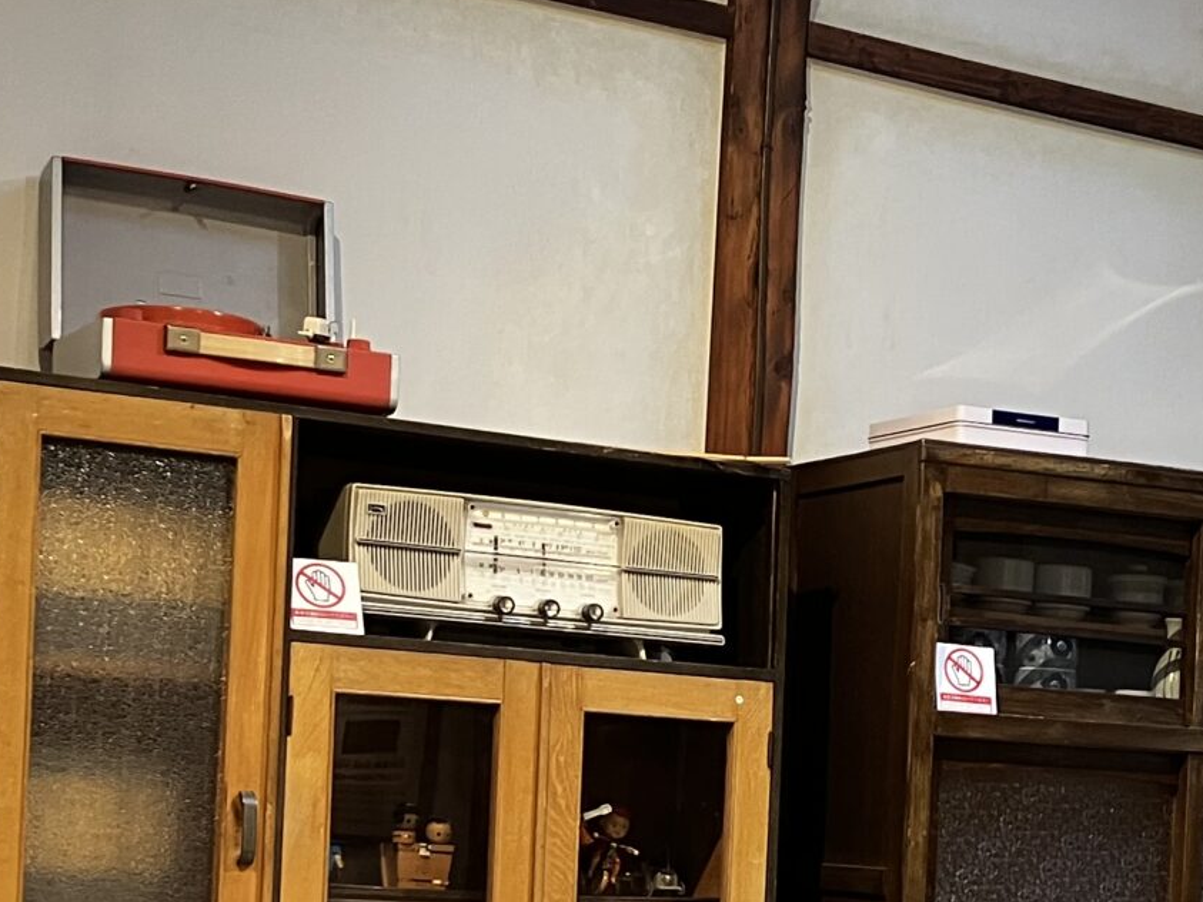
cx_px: 1030
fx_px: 2954
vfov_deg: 16.9
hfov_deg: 22.6
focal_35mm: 85
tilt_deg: +0.0
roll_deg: -3.1
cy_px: 951
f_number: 1.8
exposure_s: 1/50
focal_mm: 3.99
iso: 100
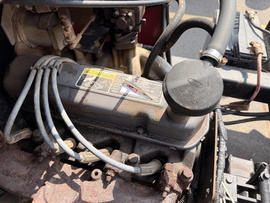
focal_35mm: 24
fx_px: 187
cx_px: 135
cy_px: 102
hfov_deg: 71.6
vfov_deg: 56.8
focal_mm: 6.76
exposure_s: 1/1292
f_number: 1.78
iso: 80
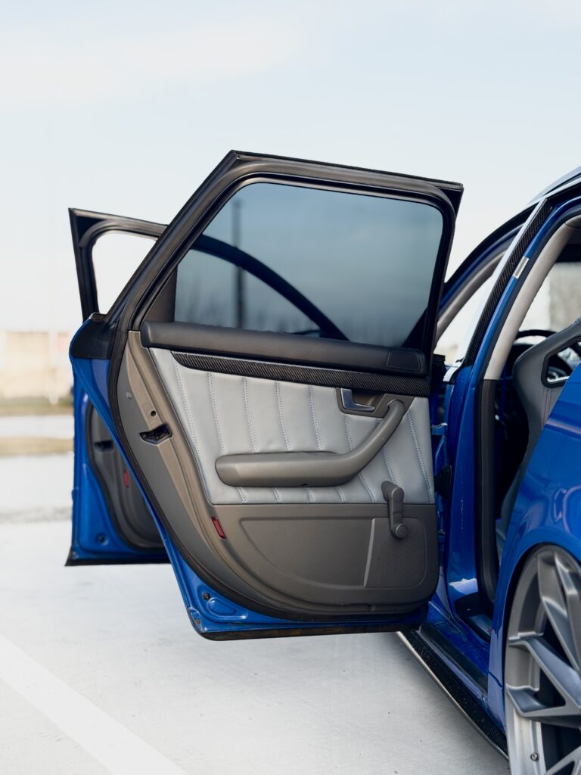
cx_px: 290
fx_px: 1074
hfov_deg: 30.3
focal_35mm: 48
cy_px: 388
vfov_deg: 39.7
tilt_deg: +1.5
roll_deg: +0.3
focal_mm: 6.76
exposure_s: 1/433
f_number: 1.78
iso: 64
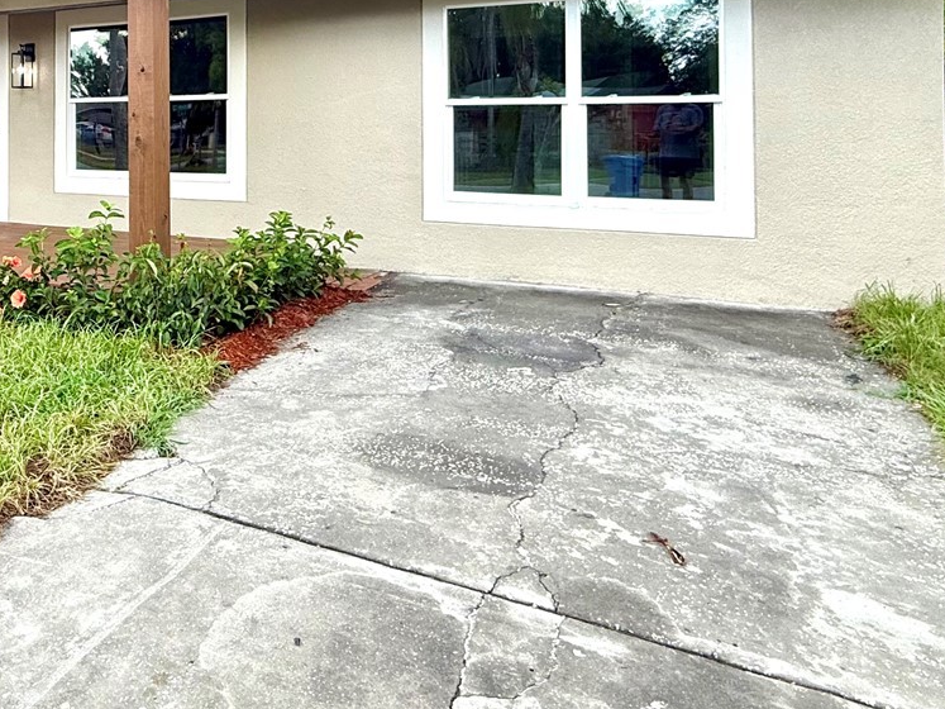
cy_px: 115
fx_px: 819
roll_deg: +0.0
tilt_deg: +1.4
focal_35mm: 30
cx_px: 214
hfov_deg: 56.4
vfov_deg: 43.9
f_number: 2.2
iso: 64
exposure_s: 1/293
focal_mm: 2.22
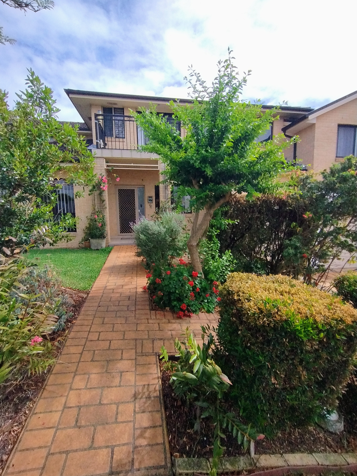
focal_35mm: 16
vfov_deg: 94.5
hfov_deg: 78.1
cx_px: 178
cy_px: 238
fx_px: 220
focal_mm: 1.66
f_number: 2.2
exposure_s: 1/1508
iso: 100
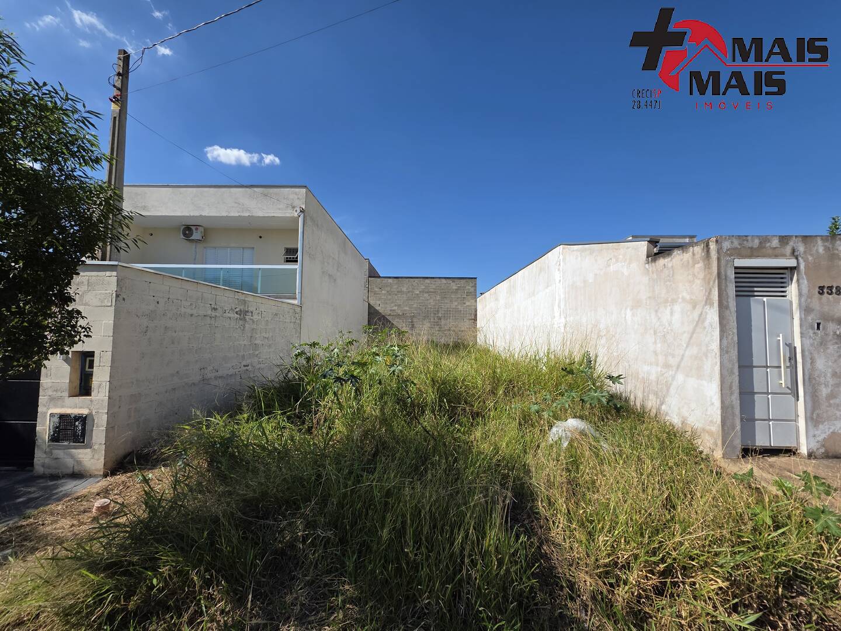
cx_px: 420
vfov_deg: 89.9
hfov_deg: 106.2
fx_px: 316
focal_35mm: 13
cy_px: 316
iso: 40
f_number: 1.9
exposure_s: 1/2216
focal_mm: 2.2
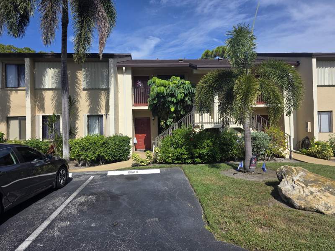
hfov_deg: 73.9
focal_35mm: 23
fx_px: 223
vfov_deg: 58.9
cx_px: 168
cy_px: 126
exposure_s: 1/6809
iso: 80
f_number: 1.7
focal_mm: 6.3
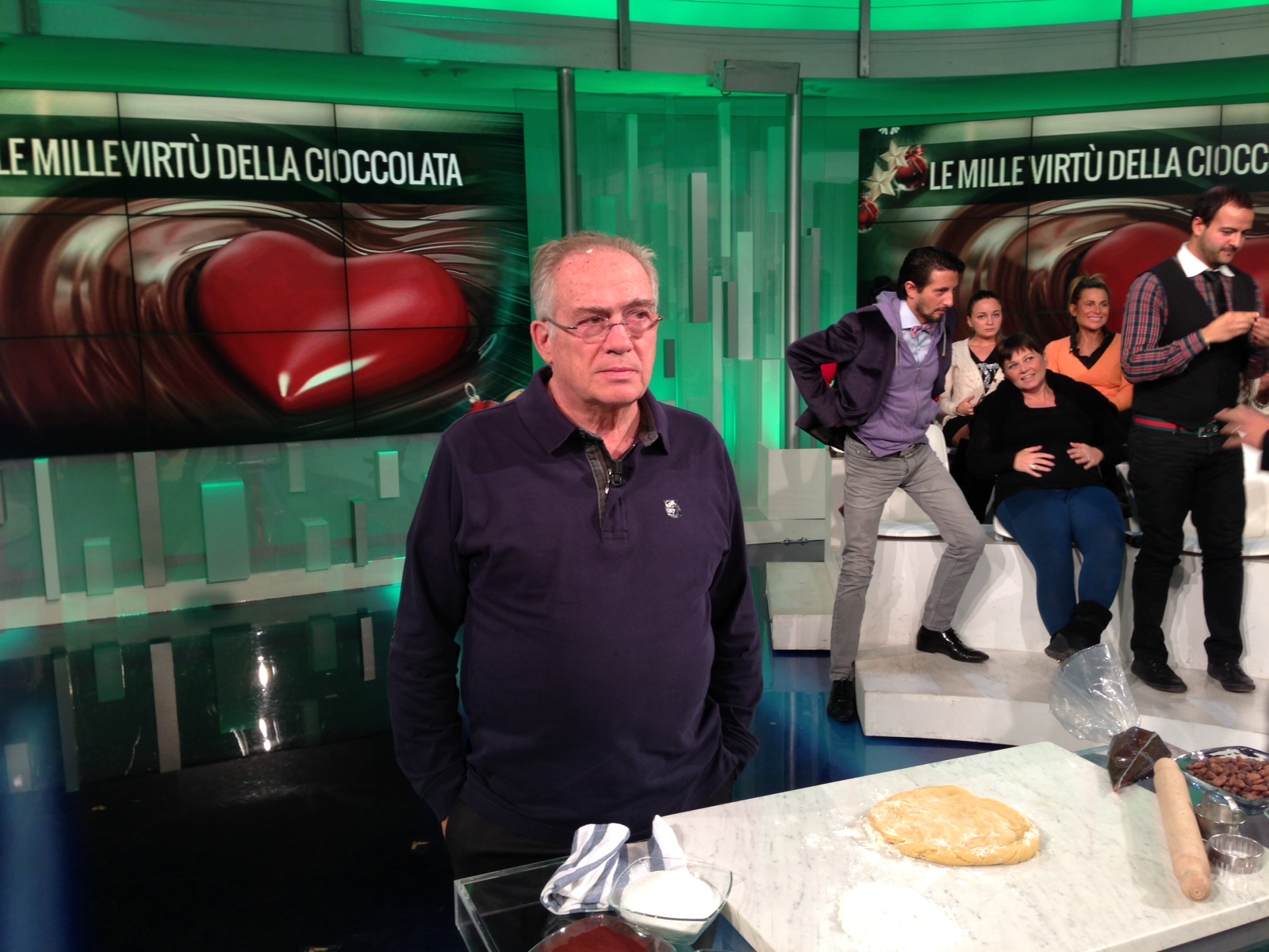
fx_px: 1210
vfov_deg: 42.9
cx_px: 634
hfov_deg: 55.4
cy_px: 476
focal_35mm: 33
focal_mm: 4.13
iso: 50
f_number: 2.4
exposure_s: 1/30
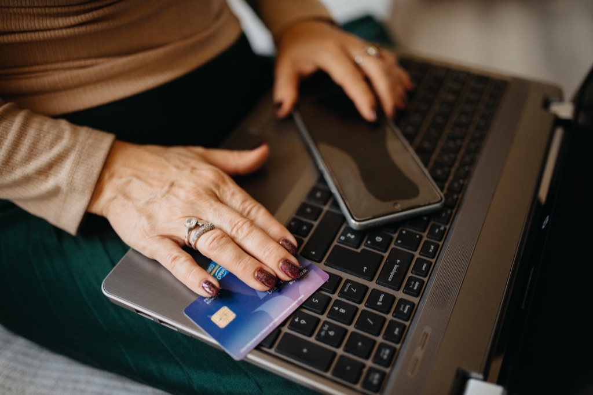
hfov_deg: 54.4
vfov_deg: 37.9
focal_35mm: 35
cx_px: 296
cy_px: 198
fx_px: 577
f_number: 1.4
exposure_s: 1/250
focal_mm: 35
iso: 320
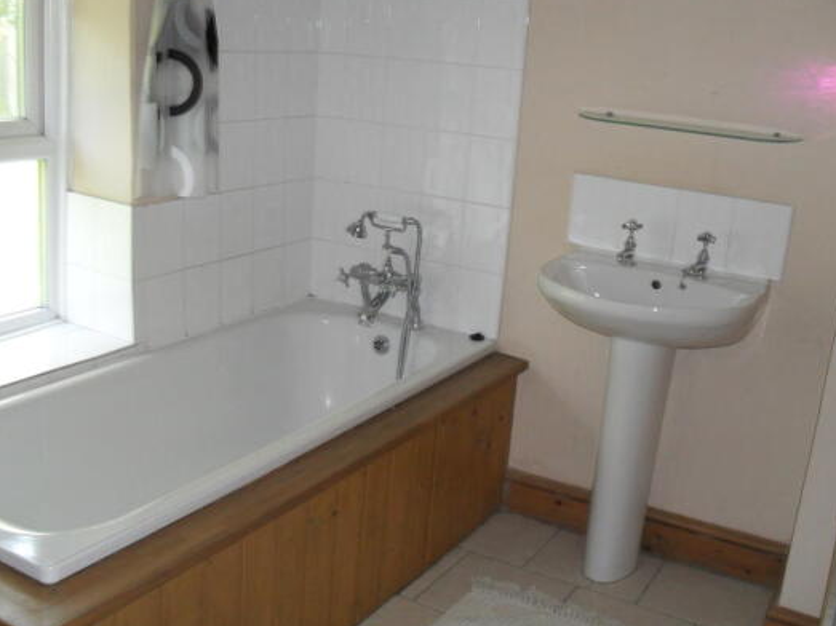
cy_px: 303
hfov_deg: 47.9
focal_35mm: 39
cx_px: 413
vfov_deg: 36.8
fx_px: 942
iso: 200
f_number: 3.2
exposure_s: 1/45
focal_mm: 6.3
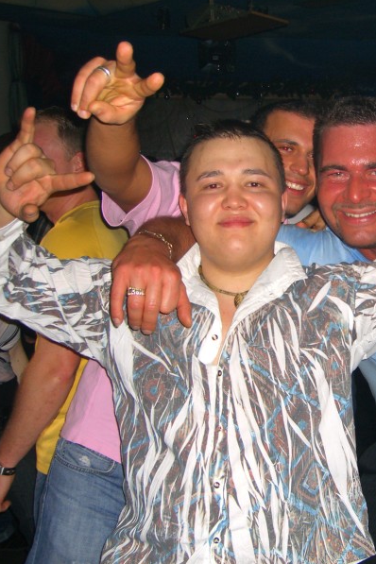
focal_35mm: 53
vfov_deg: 37.5
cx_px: 345
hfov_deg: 24.7
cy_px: 282
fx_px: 830
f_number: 2.8
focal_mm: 7.9
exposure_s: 1/60
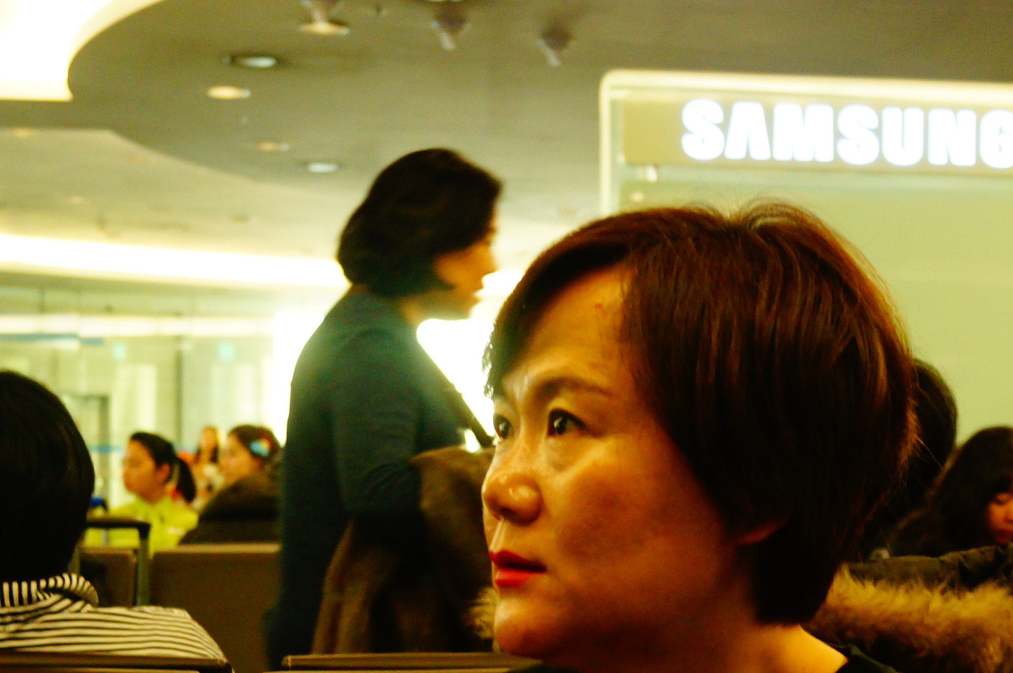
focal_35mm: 76
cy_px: 627
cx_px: 820
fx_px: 2136
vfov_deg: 17.6
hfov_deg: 26.2
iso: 1000
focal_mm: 26
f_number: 4.5
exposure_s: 1/60
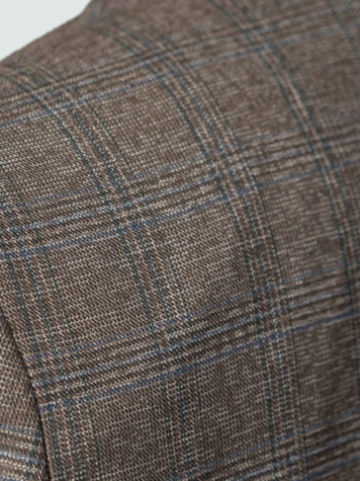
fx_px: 2331
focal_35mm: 168
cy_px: 415
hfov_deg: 8.8
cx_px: 33
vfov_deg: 11.7
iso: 100
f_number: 2.8
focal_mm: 53
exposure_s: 1/100
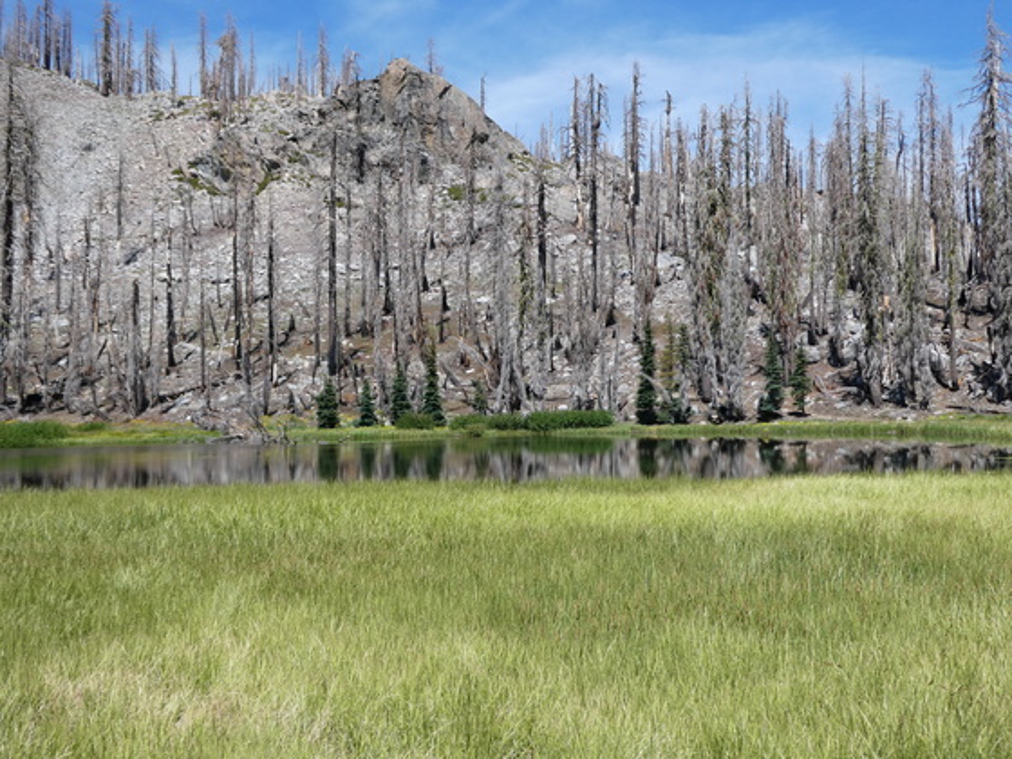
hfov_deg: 46.8
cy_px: 380
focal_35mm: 40
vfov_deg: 36.0
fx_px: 1169
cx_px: 506
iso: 80
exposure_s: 1/640
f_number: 3.8
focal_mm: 7.2
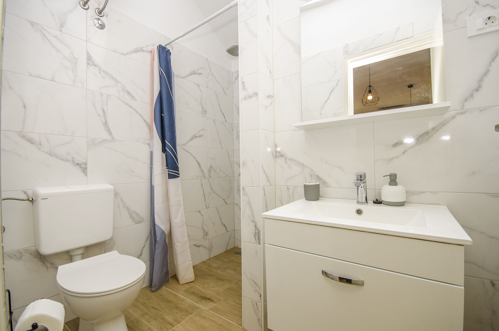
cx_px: 250
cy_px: 166
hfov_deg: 100.5
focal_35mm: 15
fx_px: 208
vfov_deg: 77.1
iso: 100
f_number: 7.1
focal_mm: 10
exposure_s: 1/100
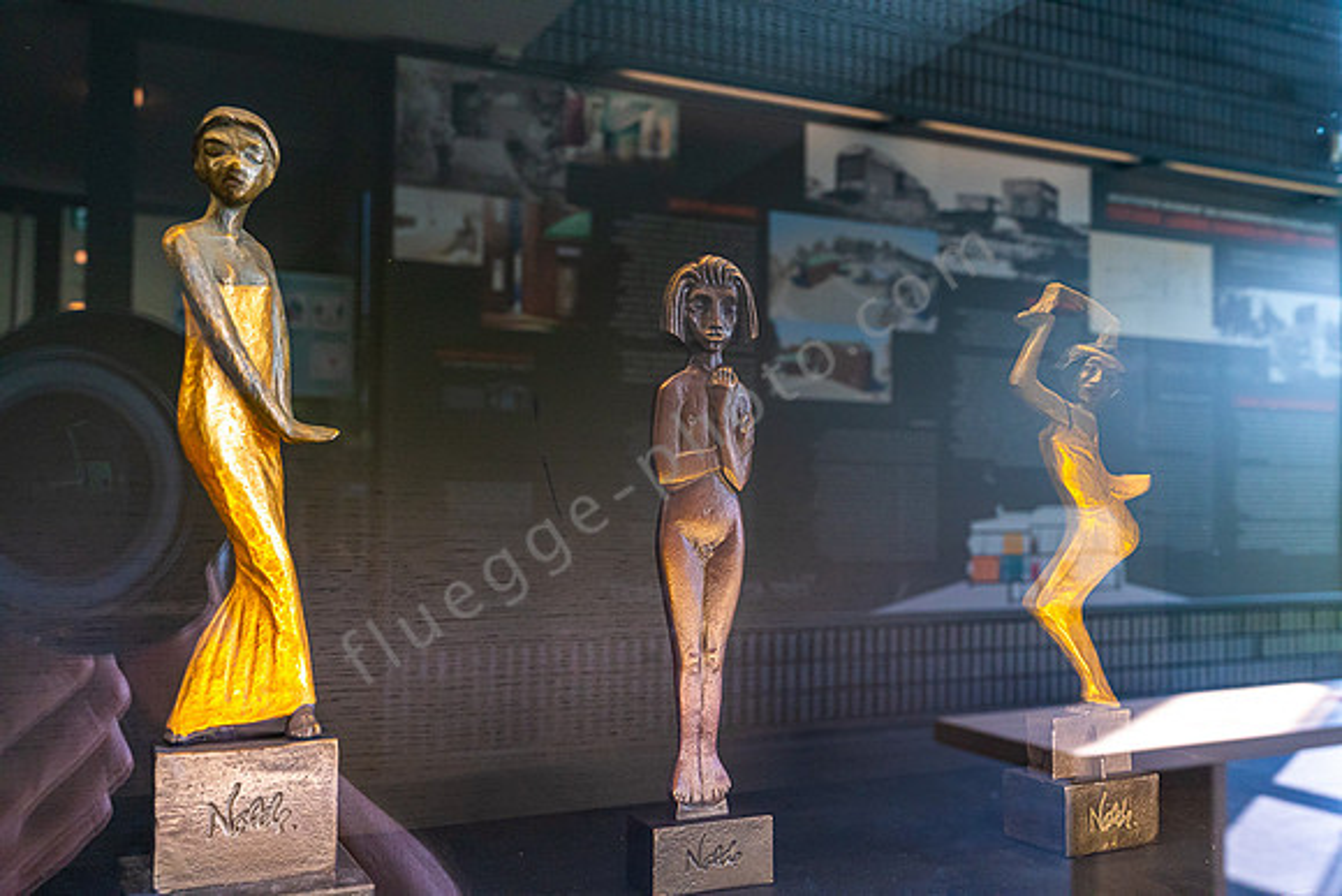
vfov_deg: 37.9
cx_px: 671
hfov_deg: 54.4
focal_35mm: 35
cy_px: 448
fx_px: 1305
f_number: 8
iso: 5000
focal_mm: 35
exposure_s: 1/160
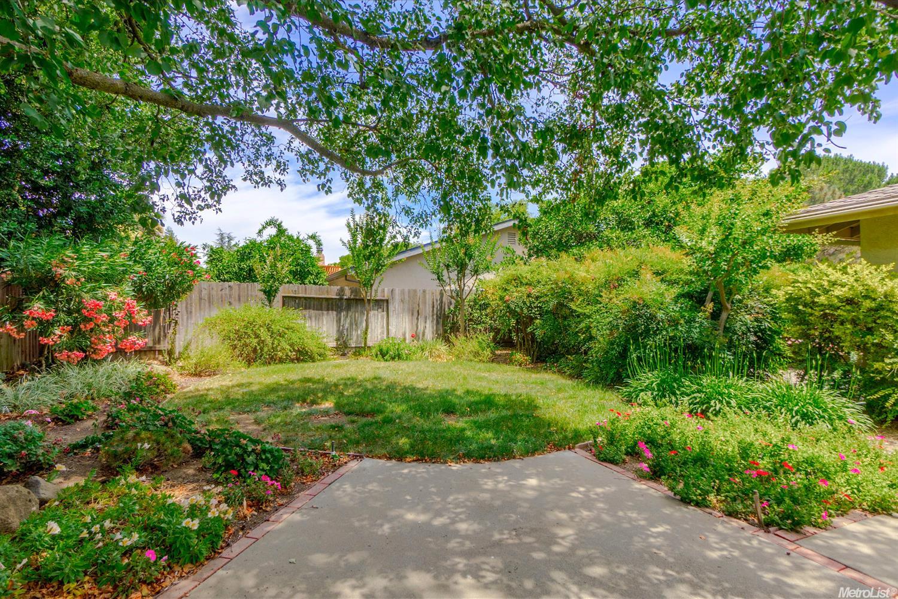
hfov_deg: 96.7
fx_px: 399
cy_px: 300
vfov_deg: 73.7
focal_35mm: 16
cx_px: 449
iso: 100
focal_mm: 11
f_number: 8
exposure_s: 1/125
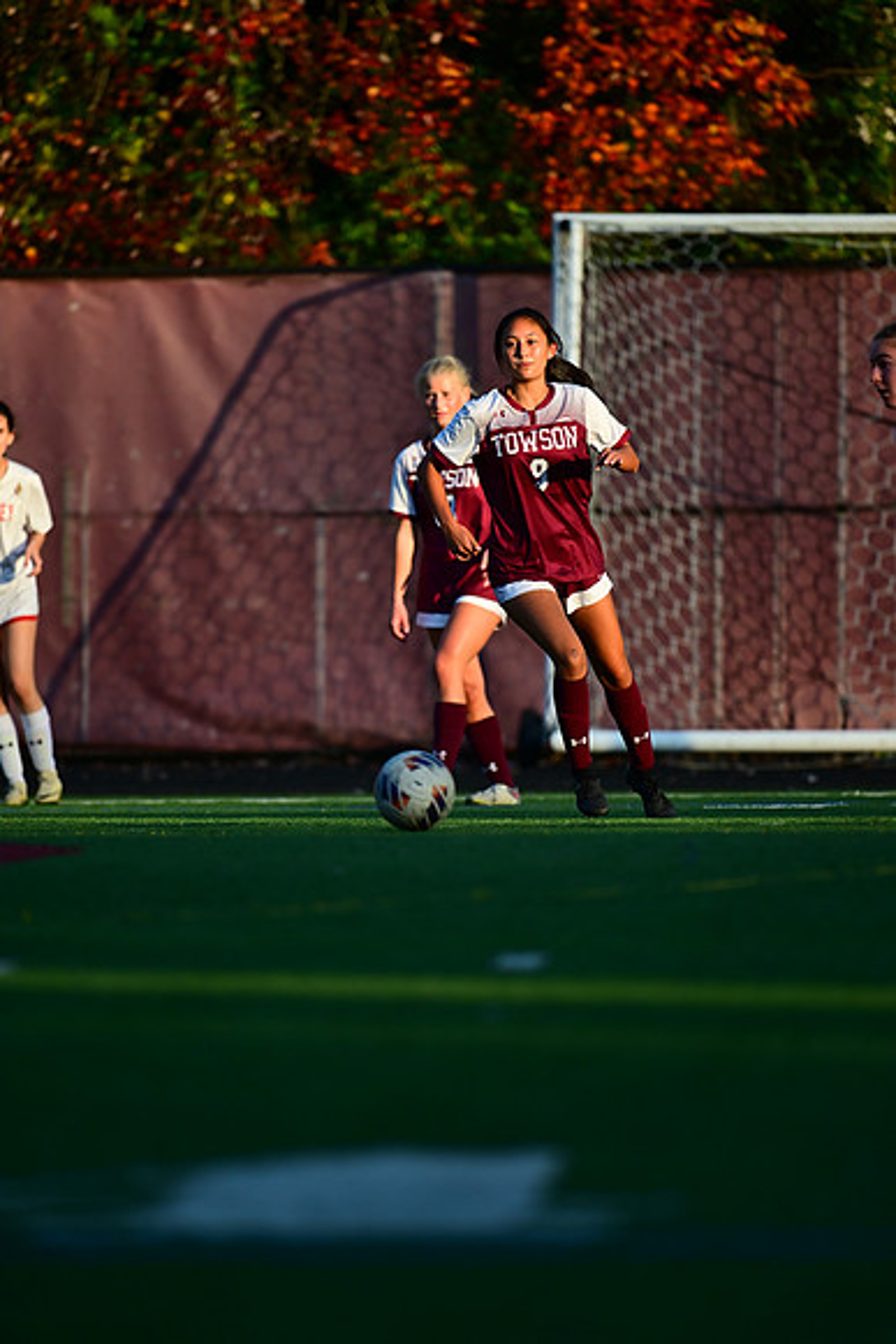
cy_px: 672
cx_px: 448
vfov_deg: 5.2
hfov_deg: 3.4
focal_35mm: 400
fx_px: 14923
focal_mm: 400
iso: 640
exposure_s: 1/2000
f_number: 4.5
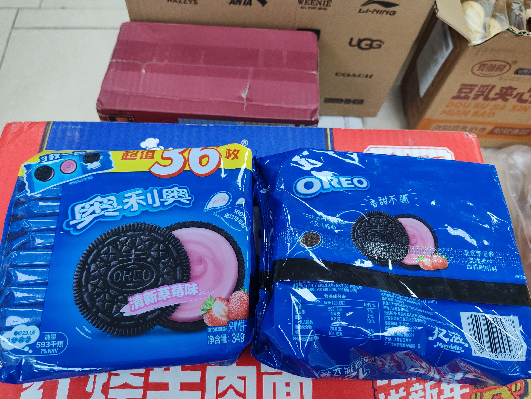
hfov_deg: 65.3
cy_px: 200
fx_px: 414
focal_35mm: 27
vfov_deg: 51.4
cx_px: 266
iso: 1000
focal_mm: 6.12
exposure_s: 1/100
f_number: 1.9
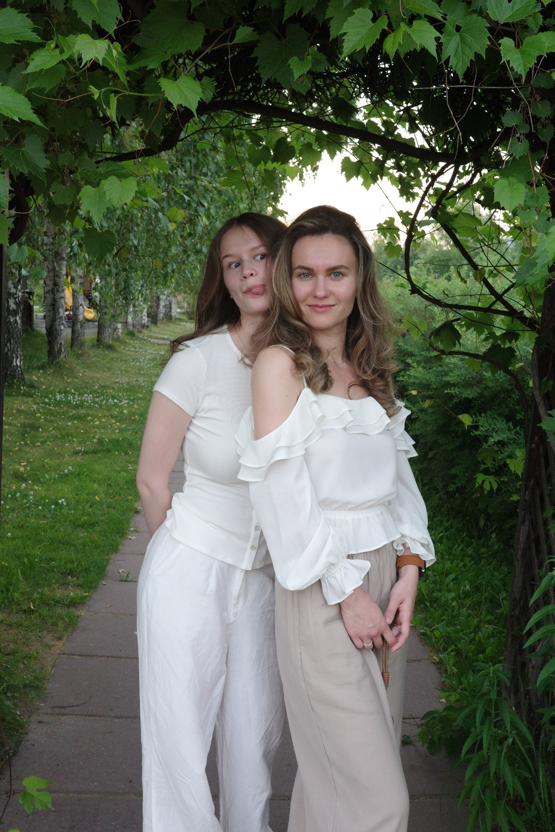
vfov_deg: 48.5
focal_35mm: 40
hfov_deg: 33.4
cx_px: 278
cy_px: 416
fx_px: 925
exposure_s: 1/125
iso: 1600
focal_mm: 26
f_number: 7.1
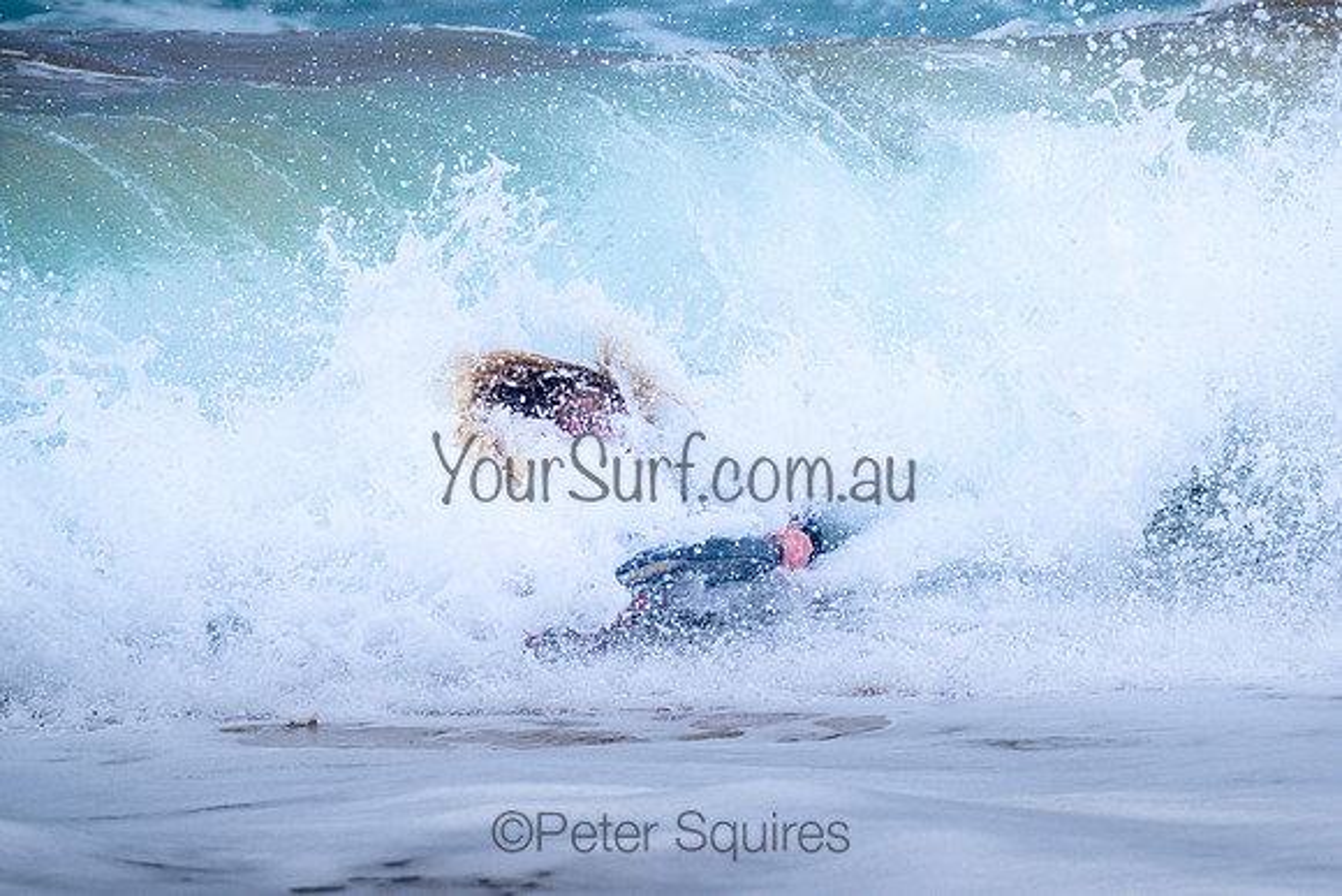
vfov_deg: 2.5
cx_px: 923
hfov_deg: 3.7
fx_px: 20512
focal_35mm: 550
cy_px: 310
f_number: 5.6
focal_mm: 400
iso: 720
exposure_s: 1/2000
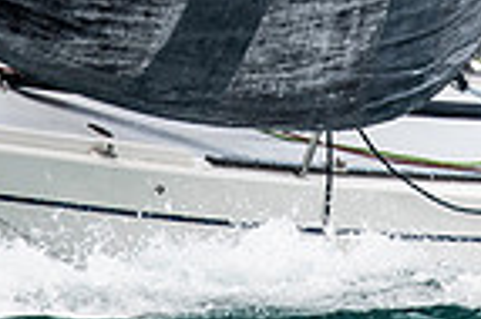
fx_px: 24369
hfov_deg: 1.1
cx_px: 283
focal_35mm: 1826
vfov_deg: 0.8
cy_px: -170
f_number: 5.6
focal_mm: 300
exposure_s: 1/1250
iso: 400
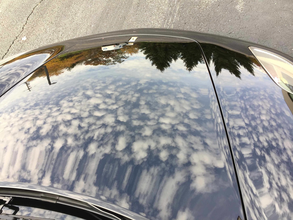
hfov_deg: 61.7
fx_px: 245
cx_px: 146
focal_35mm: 29
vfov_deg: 48.2
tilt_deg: -58.4
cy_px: 110
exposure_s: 1/120
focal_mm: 4.15
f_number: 2.2
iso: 32
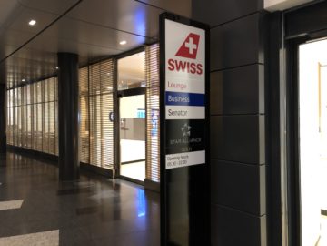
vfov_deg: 49.7
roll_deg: +1.5
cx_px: 164
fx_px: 265
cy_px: 123
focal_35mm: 28
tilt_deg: +0.4
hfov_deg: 63.4
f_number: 1.8
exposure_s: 1/5
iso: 80
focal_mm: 4
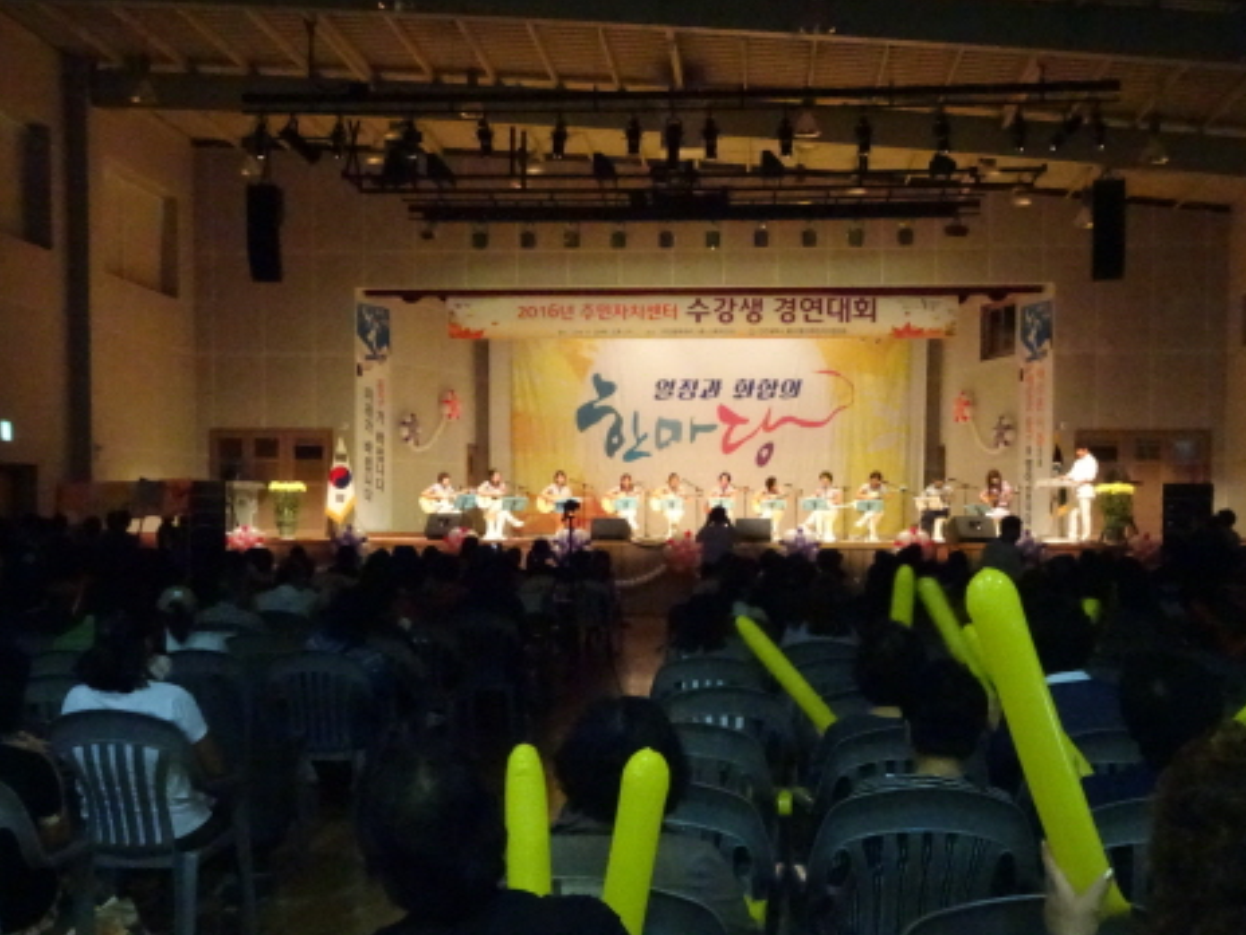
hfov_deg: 45.8
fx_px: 1476
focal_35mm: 41
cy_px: 562
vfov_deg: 35.0
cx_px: 650
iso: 3200
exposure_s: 1/125
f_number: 5.6
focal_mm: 5.26
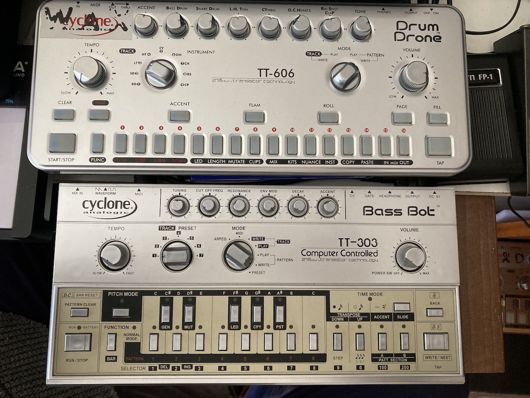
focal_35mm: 28
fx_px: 429
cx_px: 265
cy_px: 199
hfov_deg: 63.4
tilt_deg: -81.5
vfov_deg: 49.7
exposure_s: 1/60
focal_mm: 3.99
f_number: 1.8
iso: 160
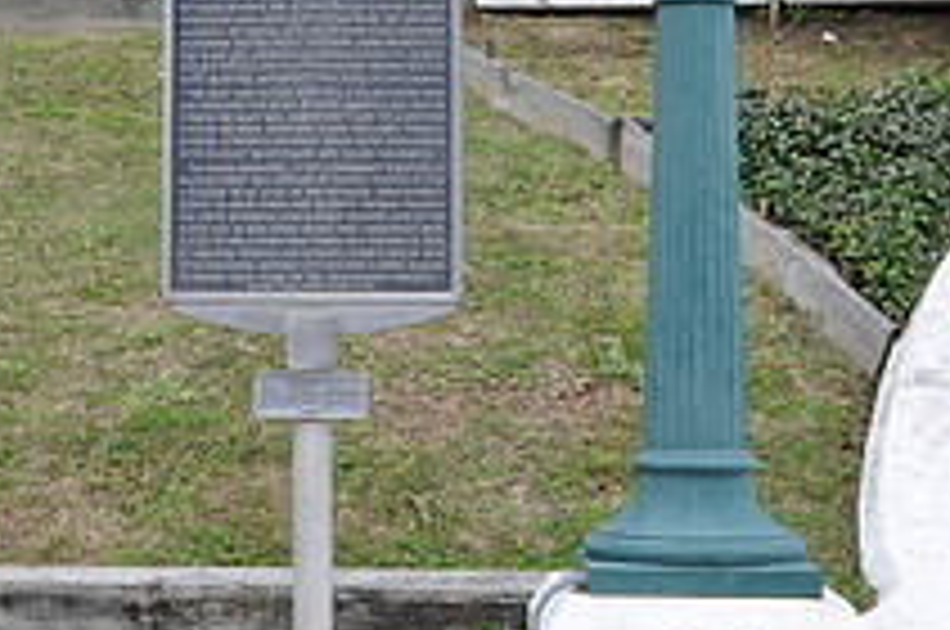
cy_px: 119
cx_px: 383
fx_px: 2608
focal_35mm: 99
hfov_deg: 20.6
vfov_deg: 13.7
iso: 200
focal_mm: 24
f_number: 8
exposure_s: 1/60
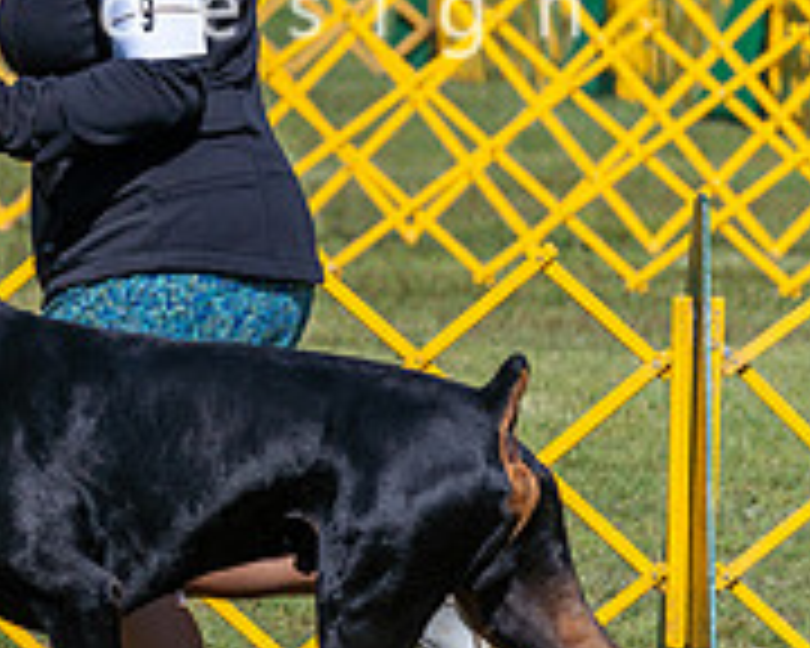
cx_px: -70
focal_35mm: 603
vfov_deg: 2.6
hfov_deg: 3.2
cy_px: 171
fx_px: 14456
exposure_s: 1/2000
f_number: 6.3
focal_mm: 171
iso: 320
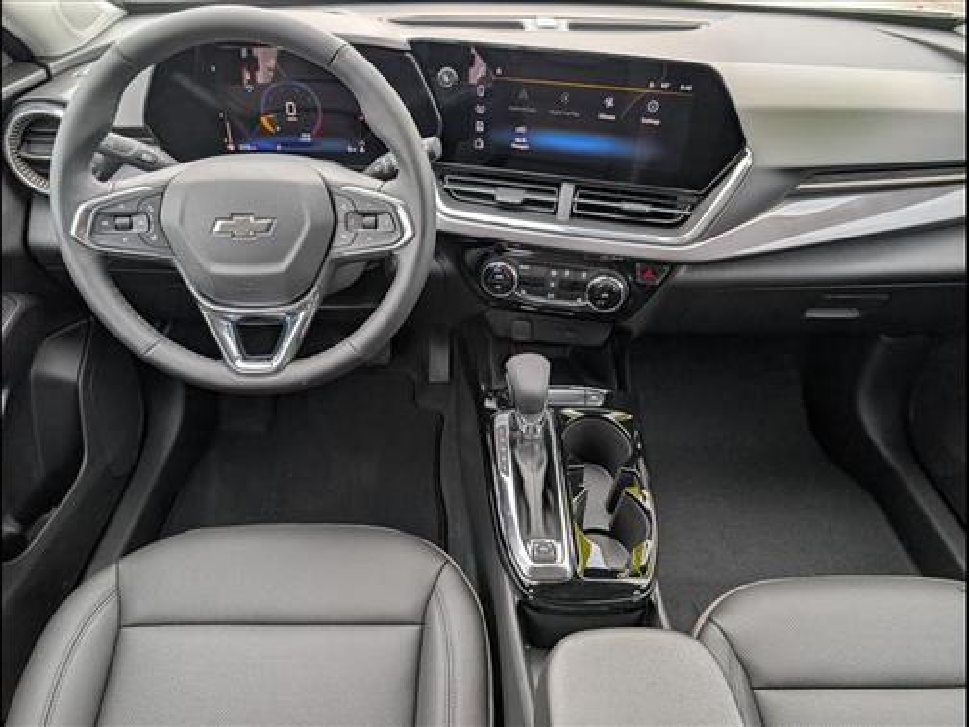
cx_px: 484
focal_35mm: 24
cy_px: 364
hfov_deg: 71.6
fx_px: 672
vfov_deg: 56.8
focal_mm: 6.9
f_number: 1.68
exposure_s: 1/66.7
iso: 20
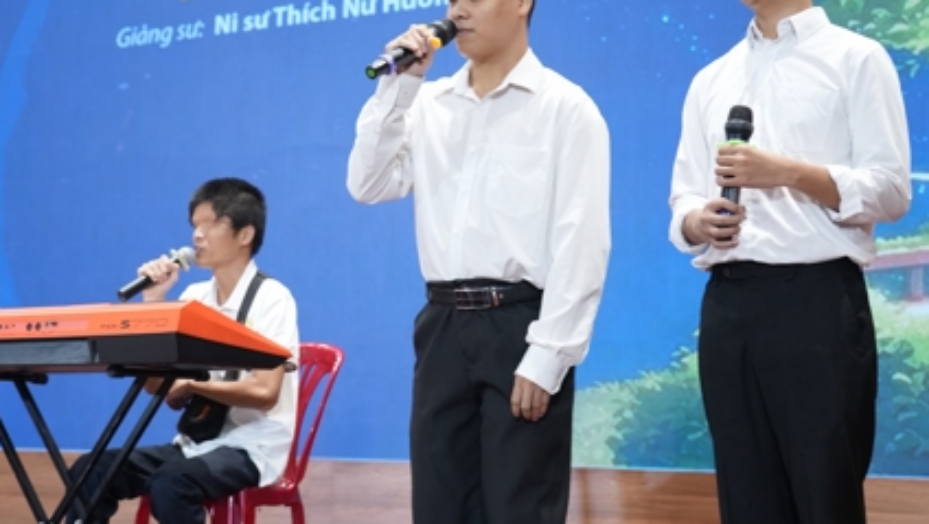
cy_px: 178
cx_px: 468
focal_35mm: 61
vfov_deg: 19.7
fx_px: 1503
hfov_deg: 34.3
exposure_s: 1/80
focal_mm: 38
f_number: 2.8
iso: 1600
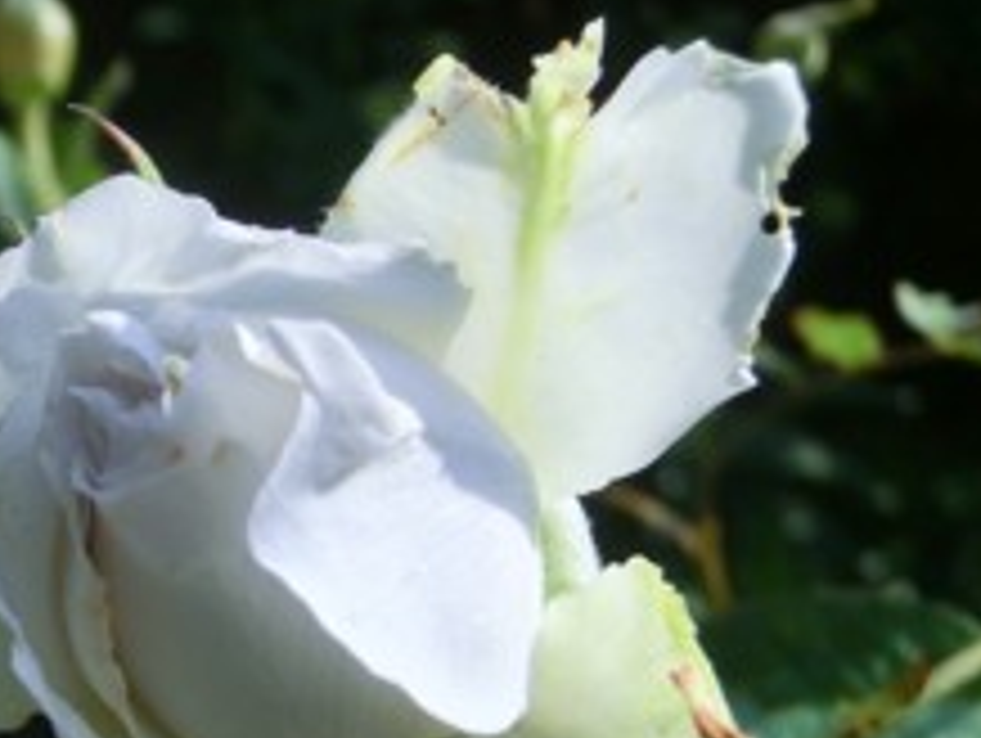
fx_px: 2185
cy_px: 495
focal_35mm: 77
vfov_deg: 19.1
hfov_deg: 24.6
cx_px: 104
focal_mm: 7.38
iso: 80
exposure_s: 1/800
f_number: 4
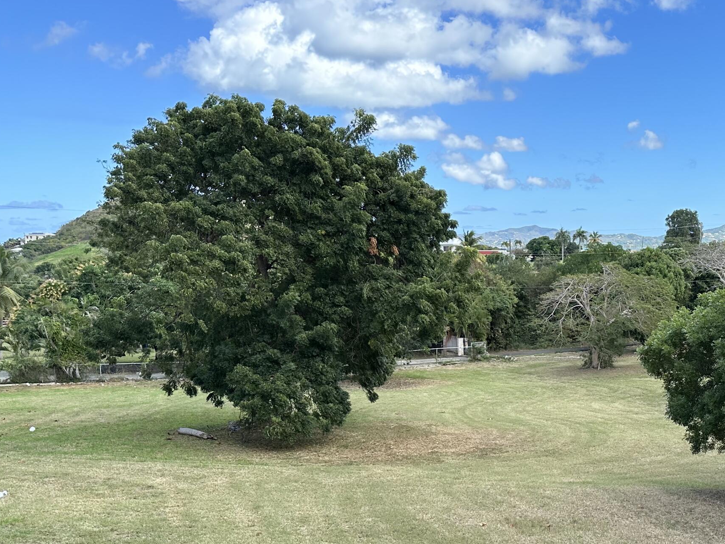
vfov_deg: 33.7
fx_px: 880
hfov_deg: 42.6
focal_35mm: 42
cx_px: 588
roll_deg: -0.1
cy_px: 404
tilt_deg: -10.3
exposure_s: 1/1779
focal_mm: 6.86
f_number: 1.78
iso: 80
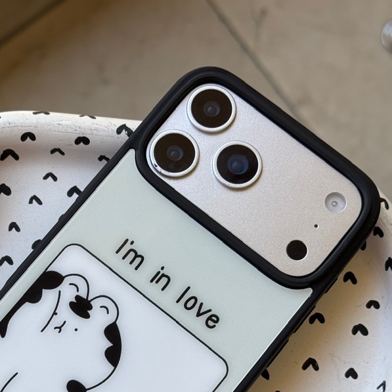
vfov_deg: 19.0
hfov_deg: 19.0
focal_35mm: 91
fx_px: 1166
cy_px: 292
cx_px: 116
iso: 80
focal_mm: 6.76
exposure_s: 1/390
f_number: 1.78
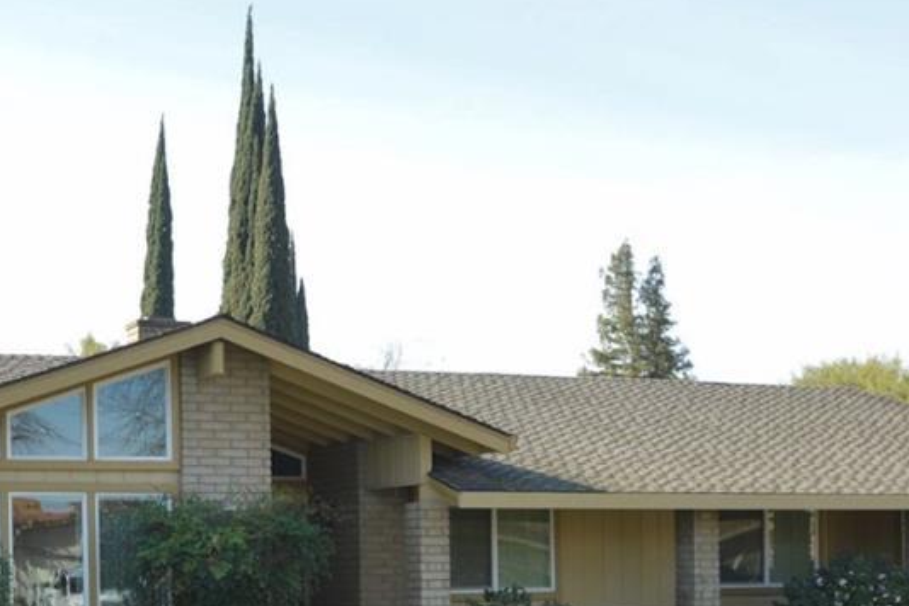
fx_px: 1490
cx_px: 146
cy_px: 566
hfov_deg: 32.7
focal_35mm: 59
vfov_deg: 22.3
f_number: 7.1
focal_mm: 14
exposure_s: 1/200
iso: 160
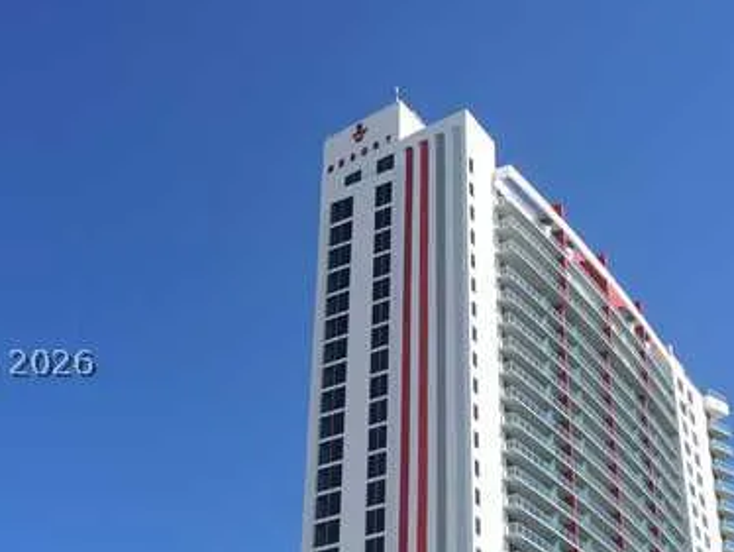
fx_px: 1315
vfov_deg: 23.6
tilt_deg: +32.4
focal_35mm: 62
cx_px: 396
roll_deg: -2.0
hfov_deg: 31.2
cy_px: 361
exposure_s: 1/1464
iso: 32
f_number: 2.2
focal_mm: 4.15
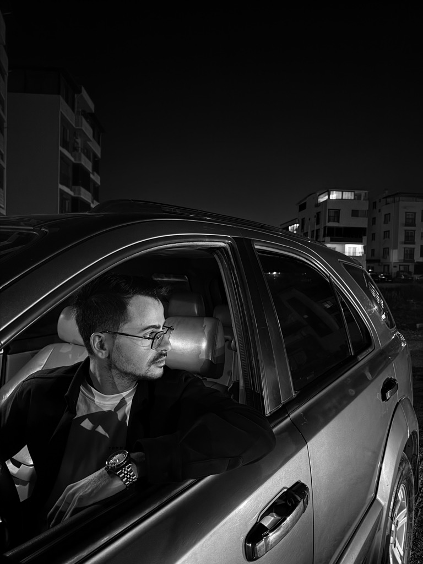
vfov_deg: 71.6
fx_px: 391
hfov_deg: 56.8
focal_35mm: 24
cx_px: 212
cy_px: 282
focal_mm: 6.76
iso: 1600
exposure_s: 1/17
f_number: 1.78
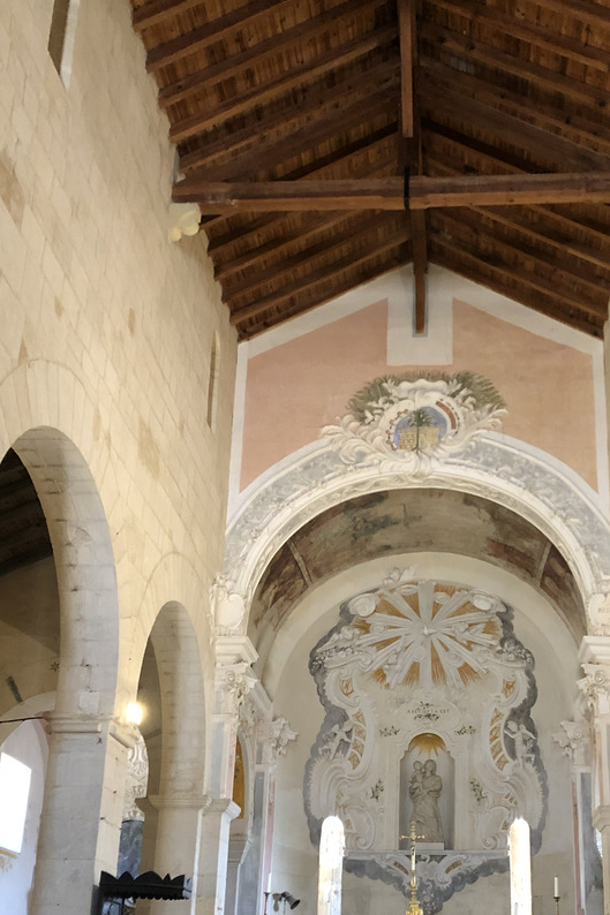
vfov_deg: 43.6
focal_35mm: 44
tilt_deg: +18.3
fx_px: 1119
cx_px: 416
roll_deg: -0.4
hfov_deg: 30.2
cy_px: 636
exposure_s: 1/17
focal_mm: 4
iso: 100
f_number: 1.8
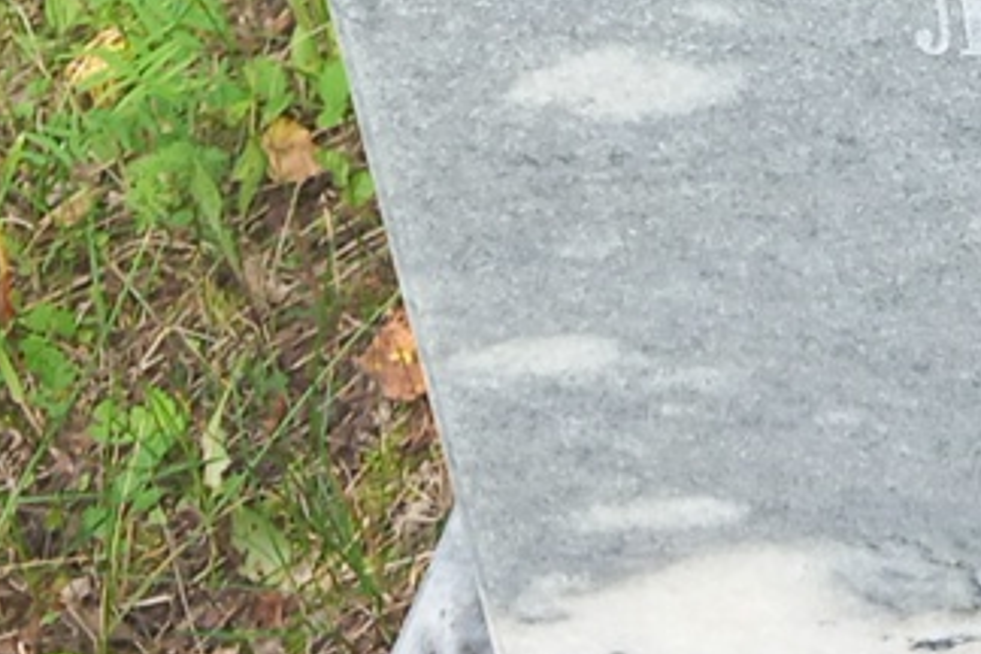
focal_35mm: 125
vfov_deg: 10.0
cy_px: -763
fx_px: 3406
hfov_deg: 15.4
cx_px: 1369
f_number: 1.8
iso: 32
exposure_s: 1/101
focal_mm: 4
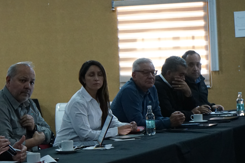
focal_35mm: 143
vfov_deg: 9.6
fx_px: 973
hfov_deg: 14.2
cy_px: 92
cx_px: 20
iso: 5000
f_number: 5.6
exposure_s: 1/160
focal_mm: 70
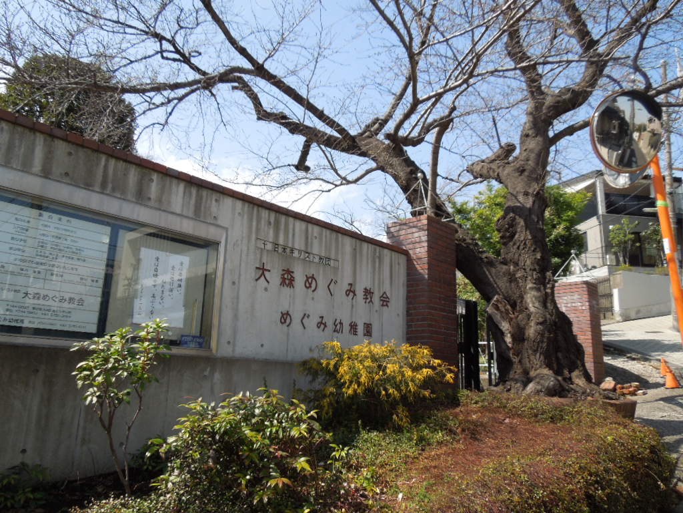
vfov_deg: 54.9
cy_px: 256
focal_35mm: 25
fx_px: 493
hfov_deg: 69.4
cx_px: 342
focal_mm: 4.5
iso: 100
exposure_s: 1/640
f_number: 3.3
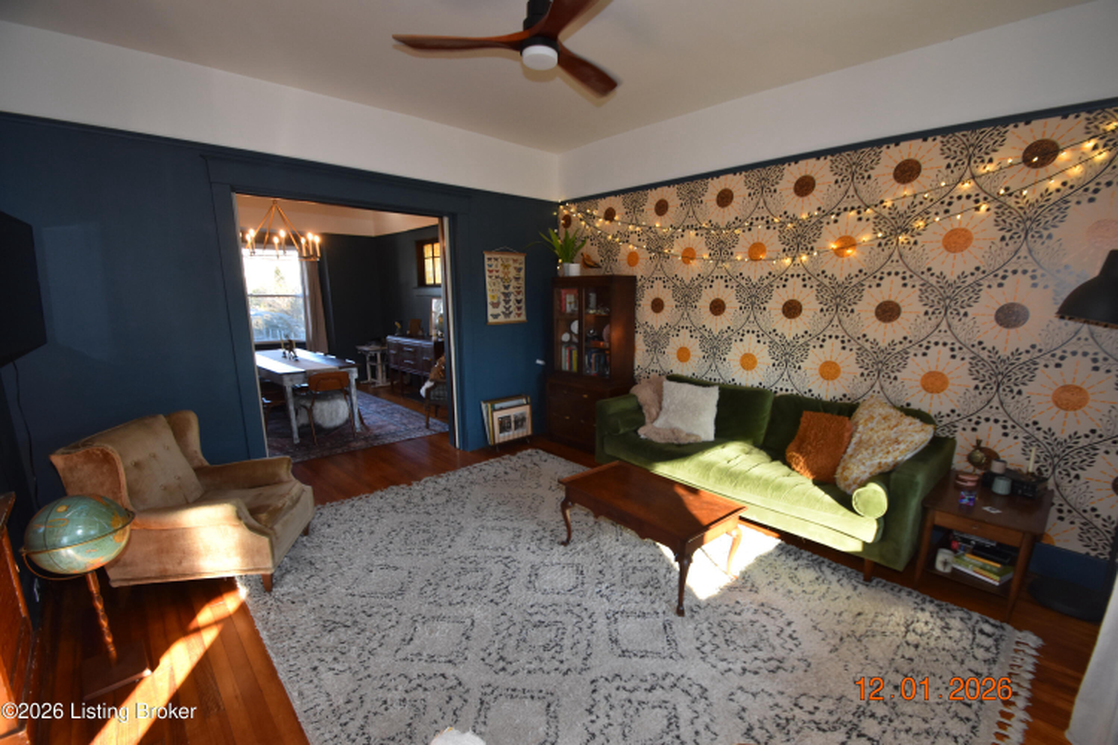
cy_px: 372
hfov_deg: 100.4
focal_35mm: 15
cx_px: 559
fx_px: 466
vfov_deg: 77.3
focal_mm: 10
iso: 800
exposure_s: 1/100
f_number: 5
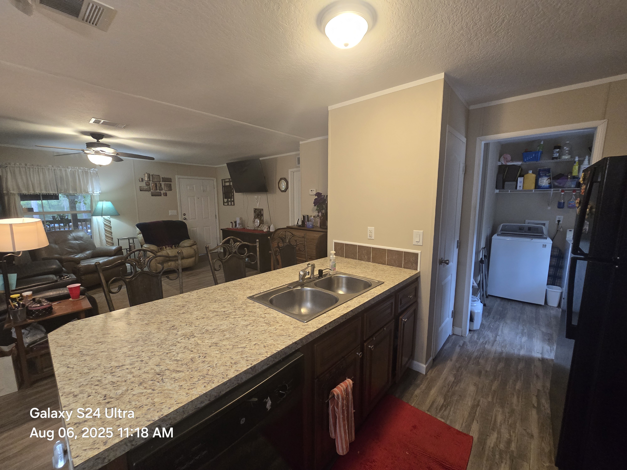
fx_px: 235
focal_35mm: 13
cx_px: 314
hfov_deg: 106.2
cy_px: 235
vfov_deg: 89.9
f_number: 2.2
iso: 500
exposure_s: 1/60
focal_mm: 2.2
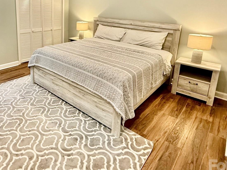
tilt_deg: -11.2
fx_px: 170
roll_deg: -0.4
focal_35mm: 26
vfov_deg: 50.6
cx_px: 66
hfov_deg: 64.5
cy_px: 40
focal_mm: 2.22
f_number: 2.2
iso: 200
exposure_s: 1/120
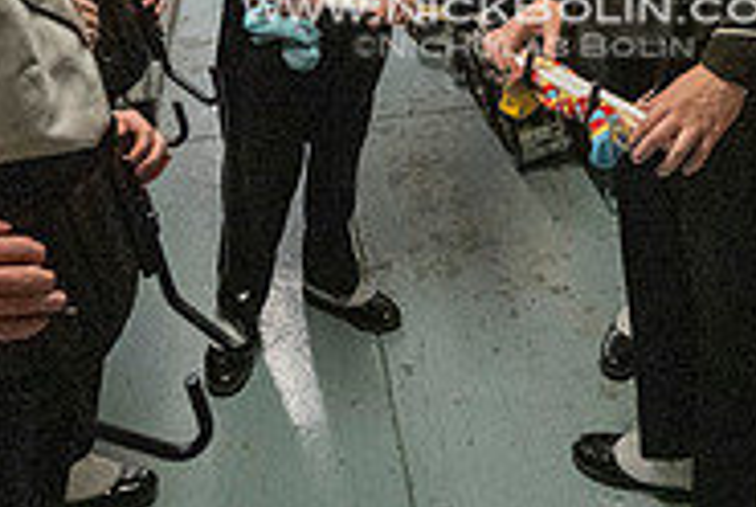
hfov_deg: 41.1
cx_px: 523
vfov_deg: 25.2
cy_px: -137
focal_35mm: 47
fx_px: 989
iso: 12800
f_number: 4
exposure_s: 1/500
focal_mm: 15
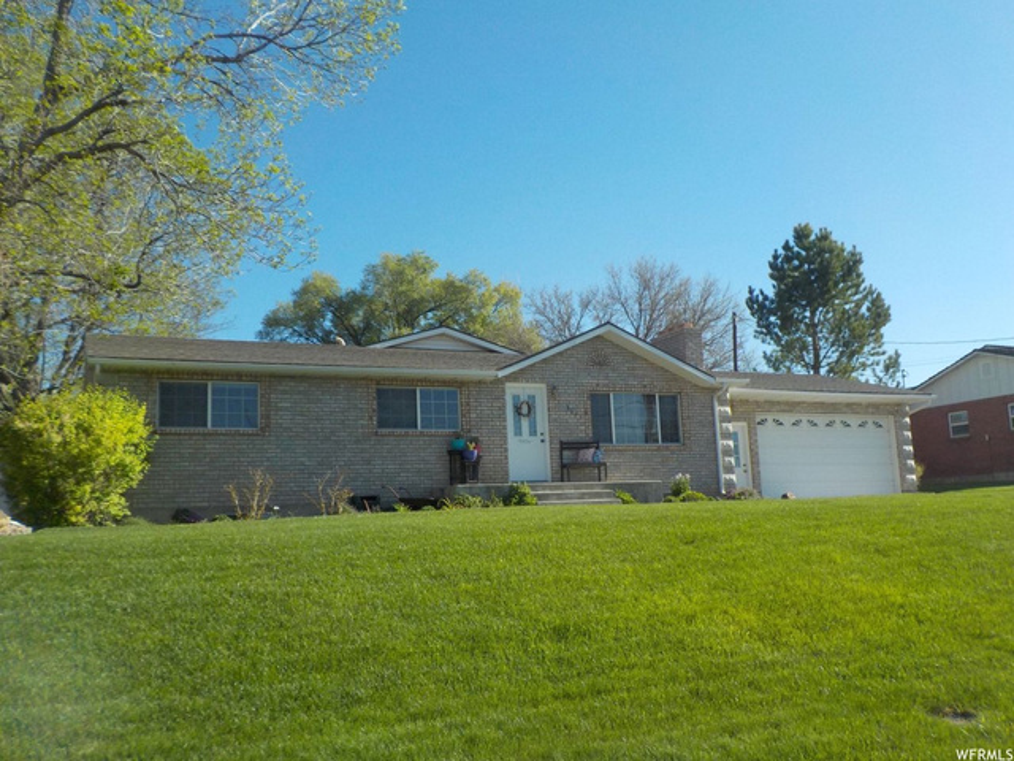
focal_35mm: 30
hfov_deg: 60.0
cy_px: 380
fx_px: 879
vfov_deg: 46.8
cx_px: 507
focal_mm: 4.1
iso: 125
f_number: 3.3
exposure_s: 1/1000
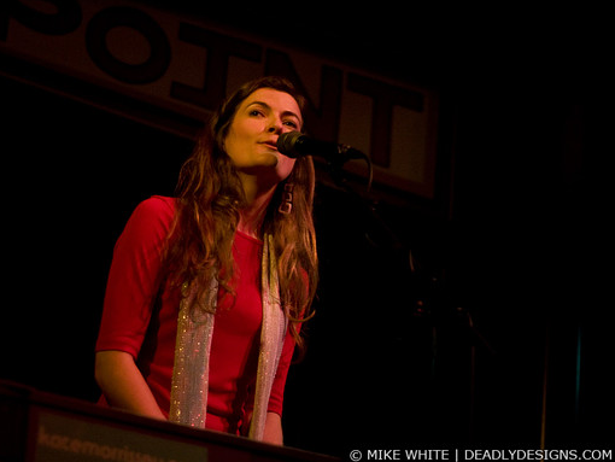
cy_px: 232
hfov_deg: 23.8
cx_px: 269
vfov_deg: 18.0
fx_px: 1458
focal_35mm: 82
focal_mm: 50
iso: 800
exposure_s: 1/100
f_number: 1.8
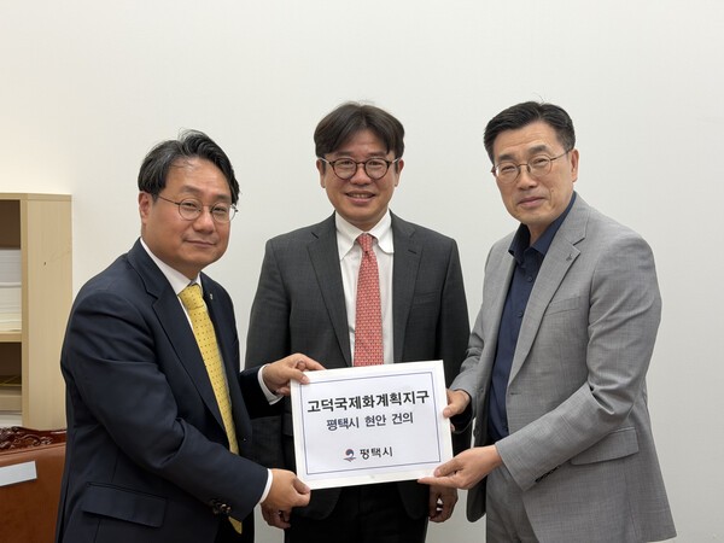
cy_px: 272
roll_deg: -0.6
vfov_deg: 30.3
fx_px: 1004
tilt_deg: -4.7
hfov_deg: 39.7
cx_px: 362
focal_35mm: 48
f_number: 1.78
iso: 50
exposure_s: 1/60
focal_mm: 6.76
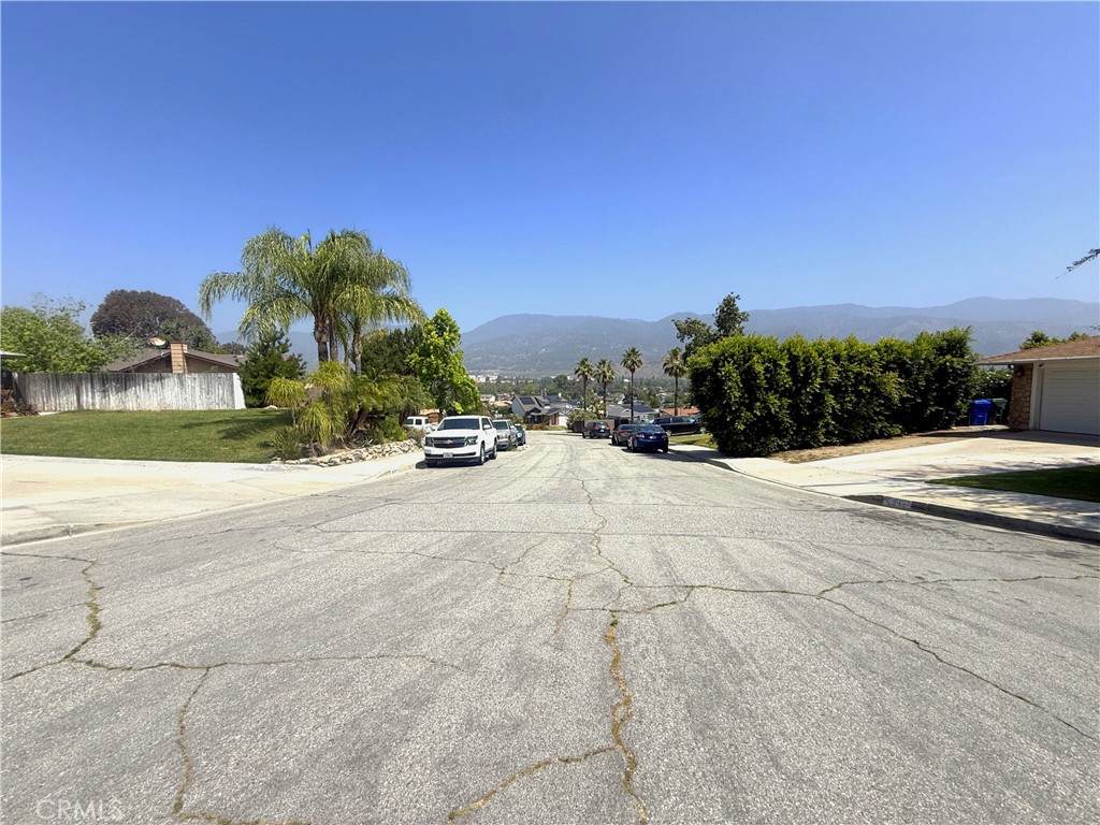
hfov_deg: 102.1
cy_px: 412
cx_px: 550
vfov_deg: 85.7
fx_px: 445
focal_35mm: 14
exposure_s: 1/2841
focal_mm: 2.22
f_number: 2.2
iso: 50
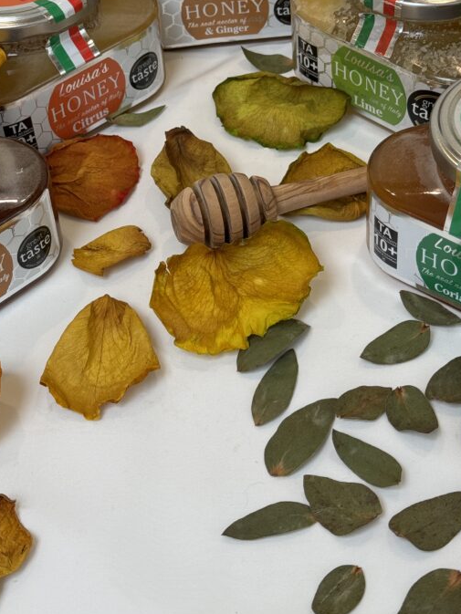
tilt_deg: -42.5
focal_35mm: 73
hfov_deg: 20.2
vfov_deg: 26.4
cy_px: 172
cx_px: 205
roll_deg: +4.9
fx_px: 1296
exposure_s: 1/100
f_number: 1.78
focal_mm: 6.76
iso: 100
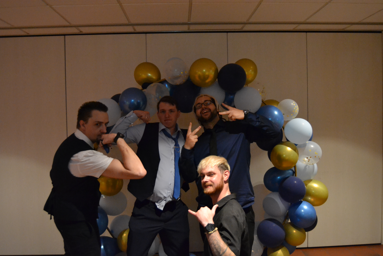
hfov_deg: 61.9
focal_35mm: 30
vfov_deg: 43.6
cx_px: 192
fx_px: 319
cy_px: 128
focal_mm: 20
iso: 3200
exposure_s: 1/60
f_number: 3.5
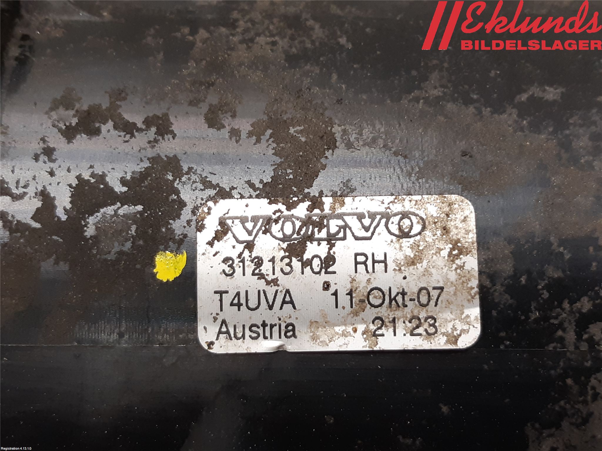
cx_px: 301
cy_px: 226
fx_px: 452
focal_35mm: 26
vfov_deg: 53.1
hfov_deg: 67.3
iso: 100
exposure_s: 1/50
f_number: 1.7
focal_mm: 3.93
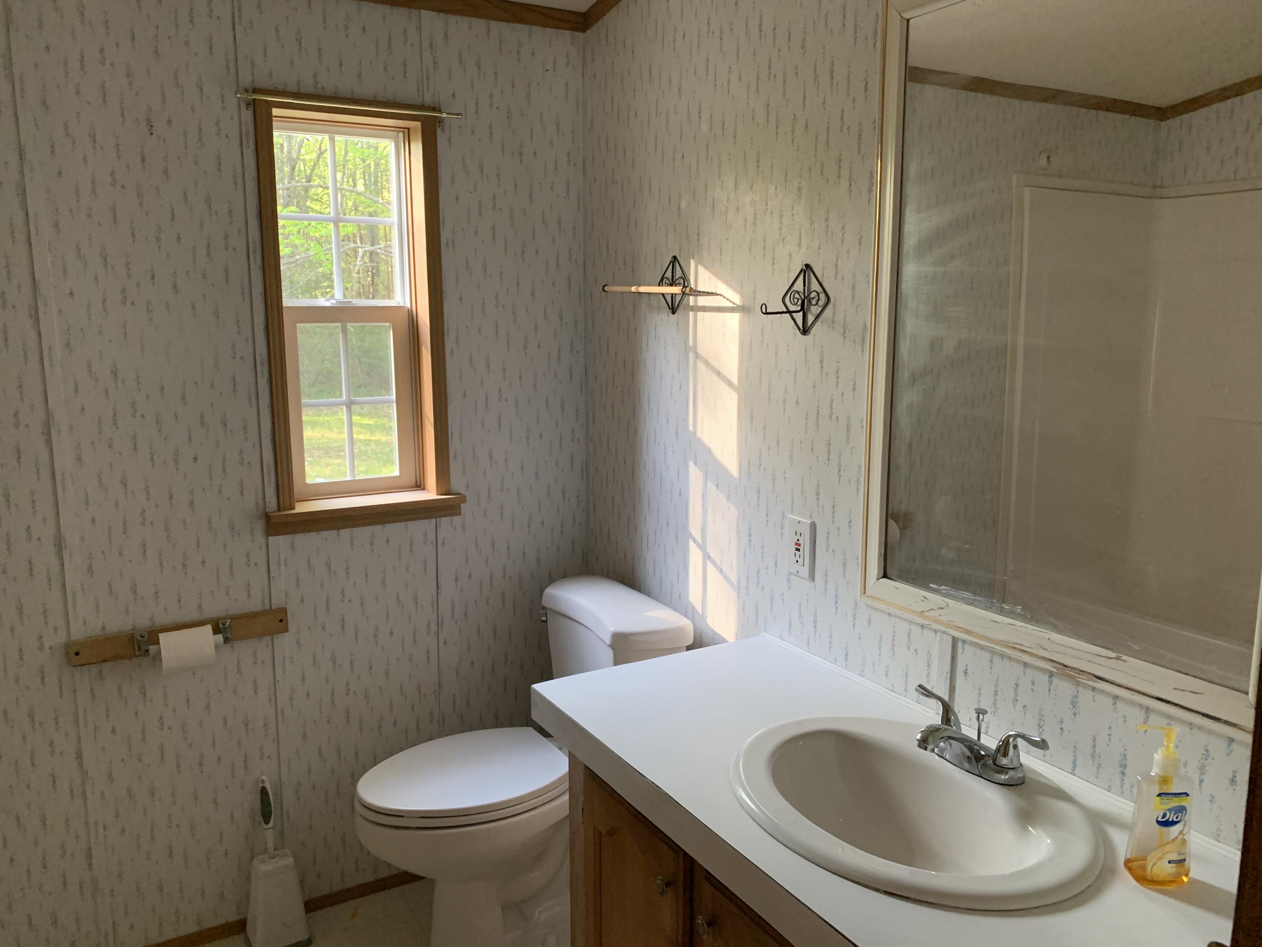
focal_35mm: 26
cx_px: 631
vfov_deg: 53.1
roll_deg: +0.4
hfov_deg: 67.3
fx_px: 948
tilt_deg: -8.5
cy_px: 474
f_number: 1.8
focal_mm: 4.25
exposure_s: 1/60
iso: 250
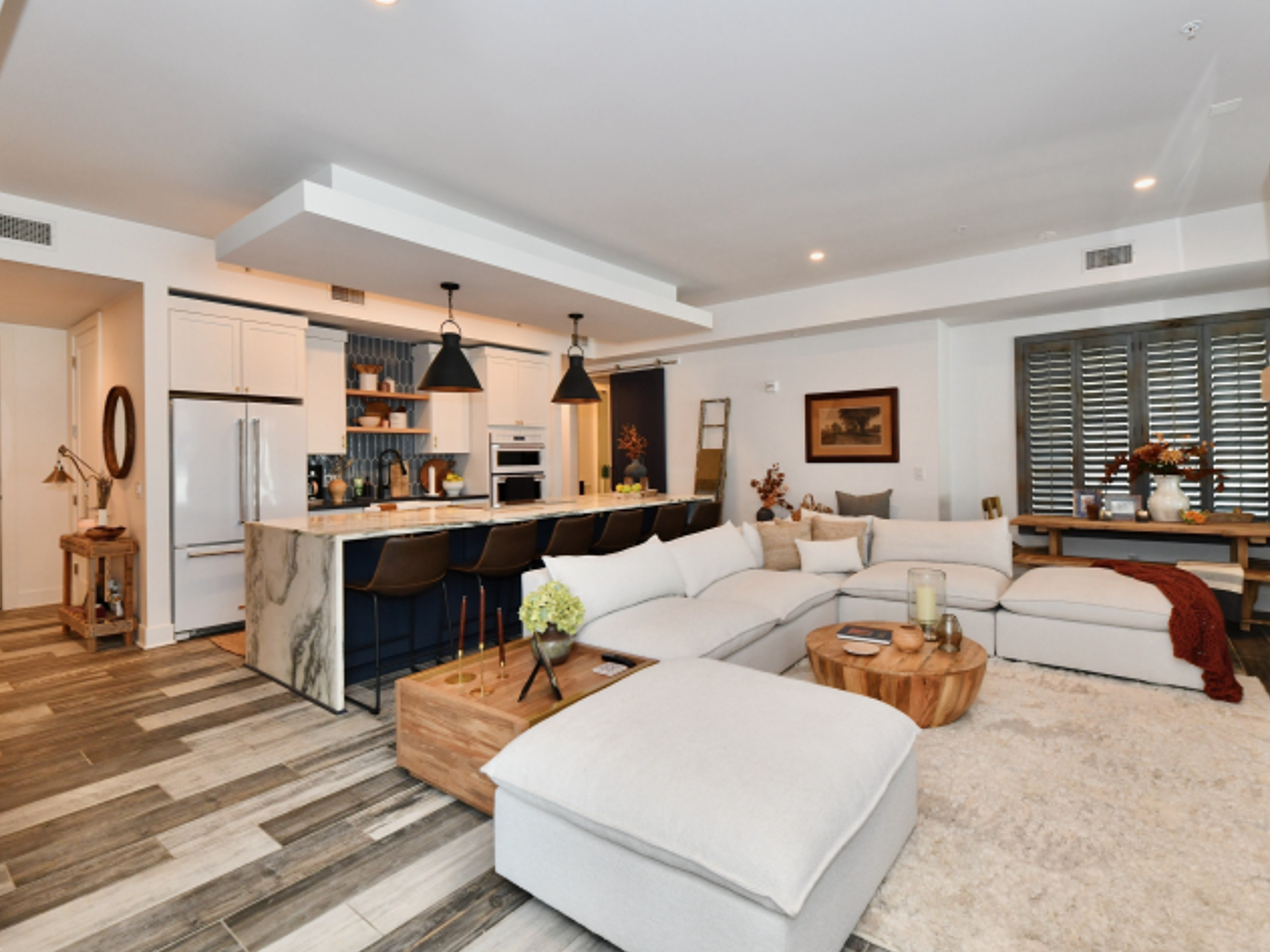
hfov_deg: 94.3
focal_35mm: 16
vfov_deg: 78.1
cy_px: 467
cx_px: 684
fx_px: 587
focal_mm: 14
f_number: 6.3
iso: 640
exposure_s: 1/60
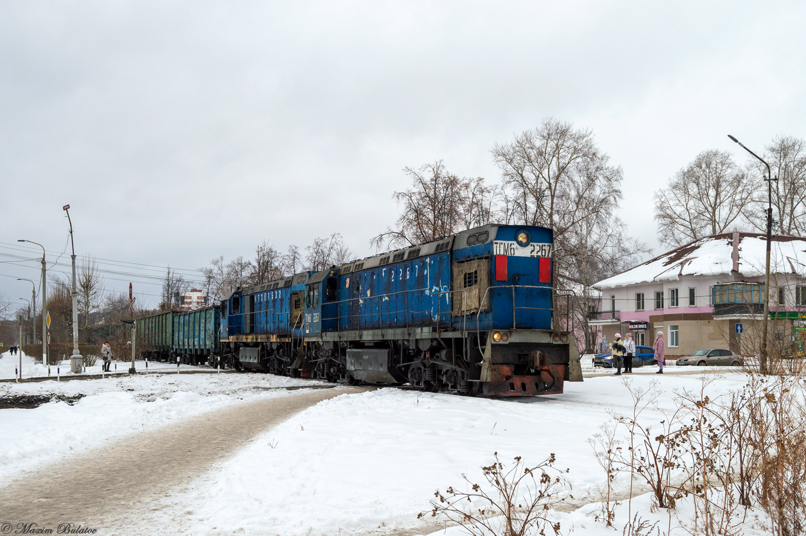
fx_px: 671
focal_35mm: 30
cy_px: 268
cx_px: 403
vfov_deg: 43.5
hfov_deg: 62.0
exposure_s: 1/250
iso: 200
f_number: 5.6
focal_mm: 20
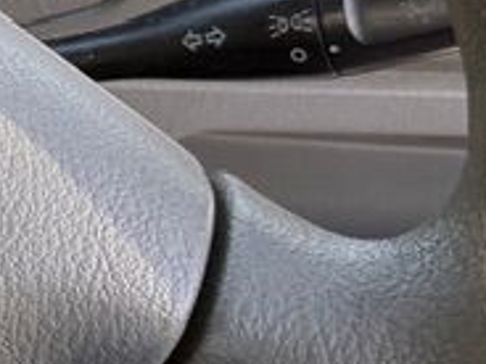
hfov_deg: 10.8
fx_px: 2345
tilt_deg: -37.9
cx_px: -491
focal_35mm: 167
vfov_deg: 8.9
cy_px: 87
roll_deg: +0.1
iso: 80
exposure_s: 1/121
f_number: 1.78
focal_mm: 6.76
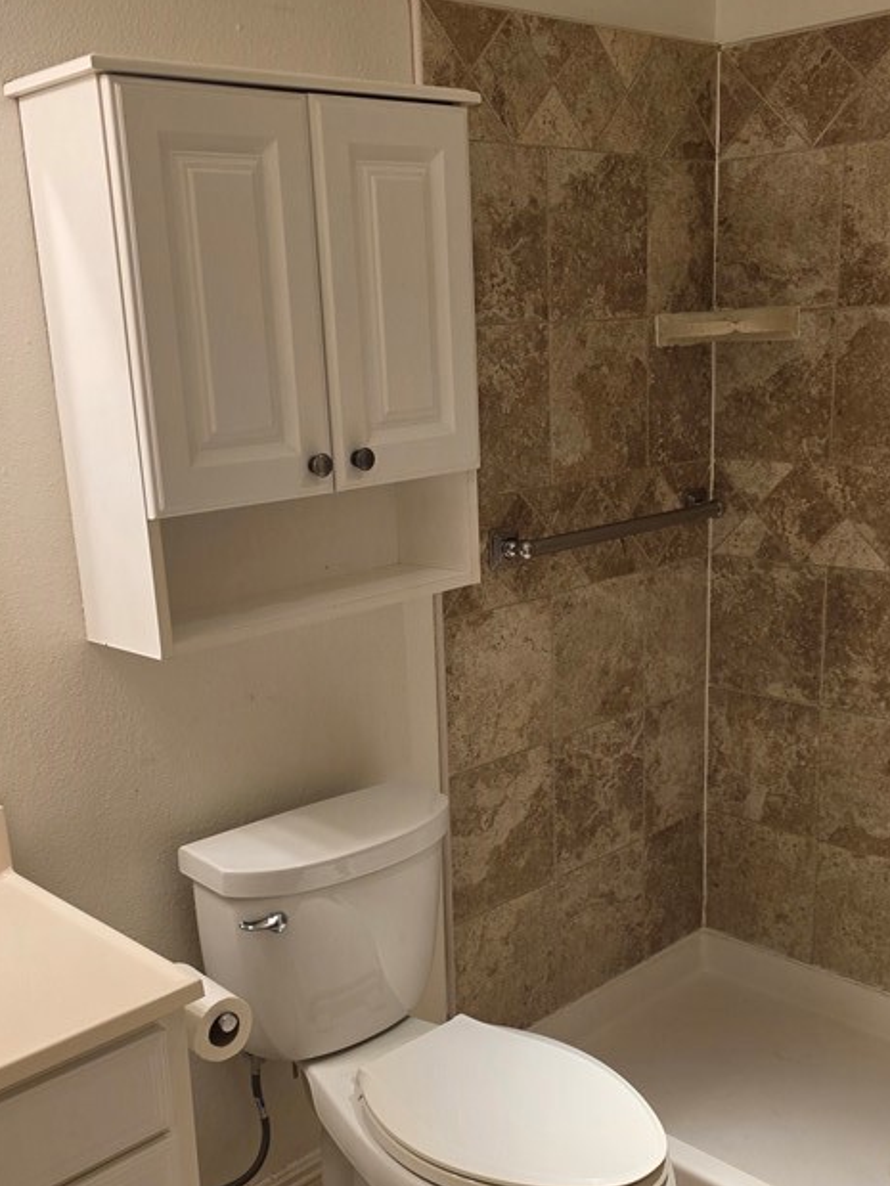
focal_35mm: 38
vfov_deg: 48.9
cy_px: 650
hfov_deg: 37.7
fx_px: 1303
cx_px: 417
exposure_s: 1/120
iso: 64
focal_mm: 6.3
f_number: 1.7
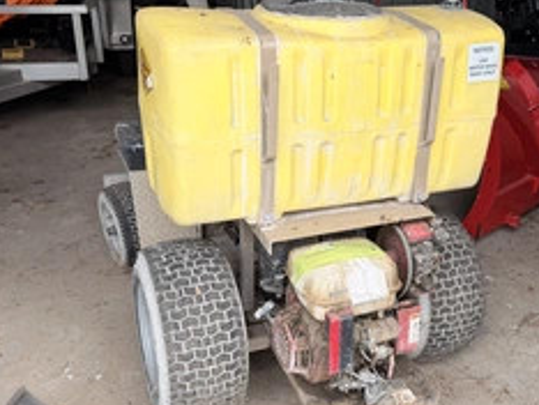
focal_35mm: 41
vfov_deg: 35.1
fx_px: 639
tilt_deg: -20.8
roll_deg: -2.7
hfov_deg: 45.3
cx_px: 343
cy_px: 228
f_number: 1.78
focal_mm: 6.76
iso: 64
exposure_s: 1/187
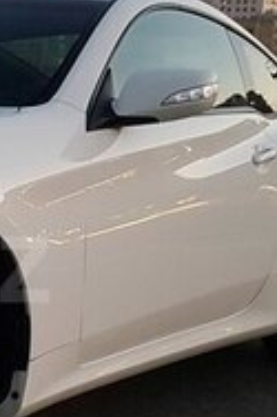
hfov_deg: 13.3
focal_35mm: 95
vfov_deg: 21.4
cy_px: 269
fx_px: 1098
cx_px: -177
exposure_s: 1/10
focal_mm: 4.2
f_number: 1.7
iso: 200
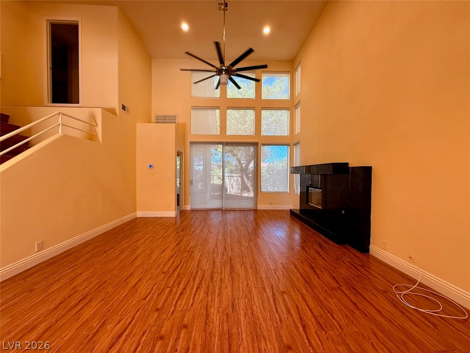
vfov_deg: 85.7
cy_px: 176
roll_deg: -0.5
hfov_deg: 102.1
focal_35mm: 14
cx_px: 235
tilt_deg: -1.1
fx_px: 190
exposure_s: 1/120
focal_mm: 2.22
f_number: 2.2
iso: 250
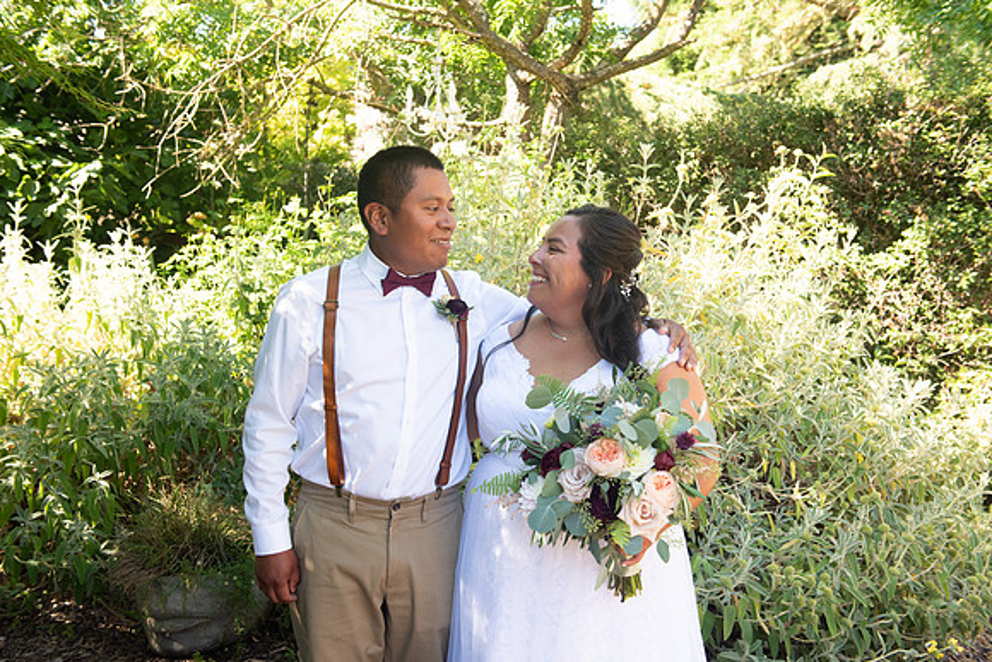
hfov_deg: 48.4
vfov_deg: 33.4
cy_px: 331
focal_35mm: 40
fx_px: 1102
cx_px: 496
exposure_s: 1/320
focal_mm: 40
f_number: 4.5
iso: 640
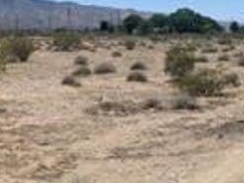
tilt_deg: -2.0
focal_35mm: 68
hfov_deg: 28.5
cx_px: 142
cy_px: 55
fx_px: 480
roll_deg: +0.4
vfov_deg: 21.5
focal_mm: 4.25
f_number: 1.8
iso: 25
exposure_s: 1/4673
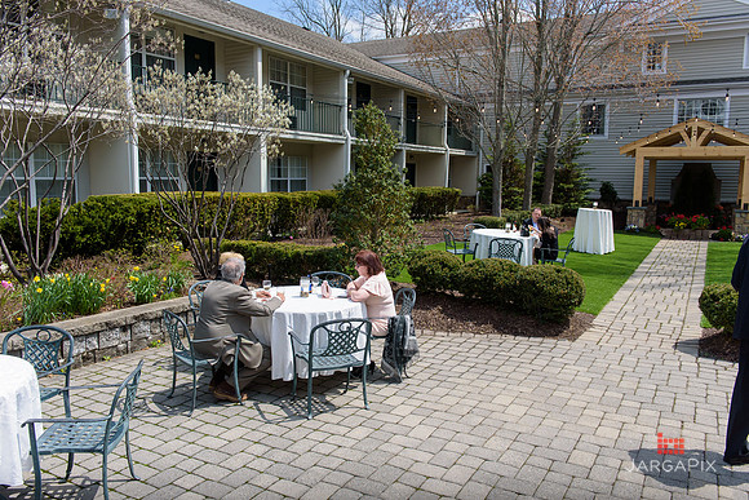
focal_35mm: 29
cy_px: 250
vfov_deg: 45.0
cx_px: 374
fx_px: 603
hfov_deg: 63.6
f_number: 4
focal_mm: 29
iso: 200
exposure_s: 1/4000
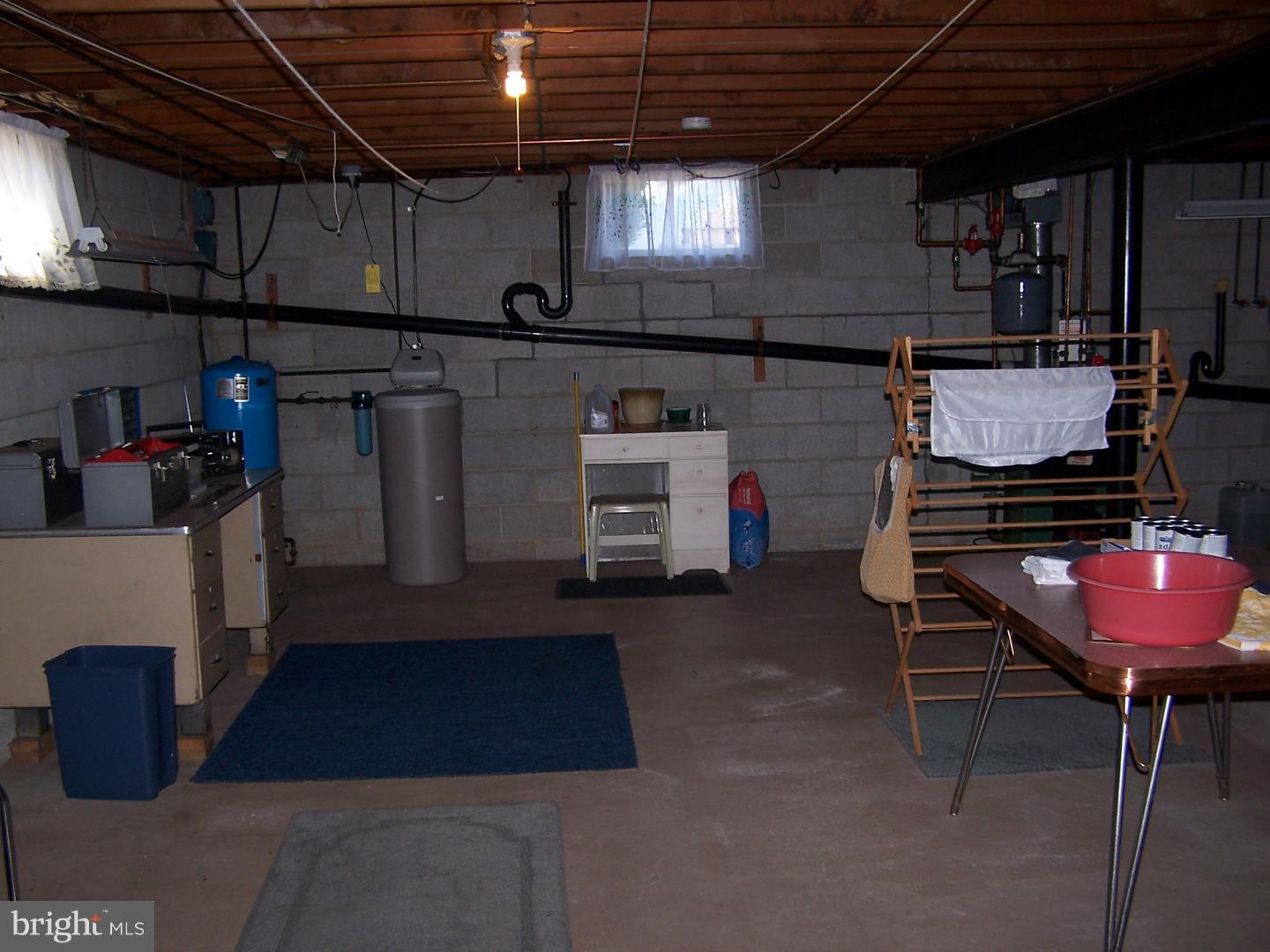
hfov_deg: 49.0
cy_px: 476
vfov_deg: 37.7
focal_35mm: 38
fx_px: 1394
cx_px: 635
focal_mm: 6.3
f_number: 2.8
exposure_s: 1/60
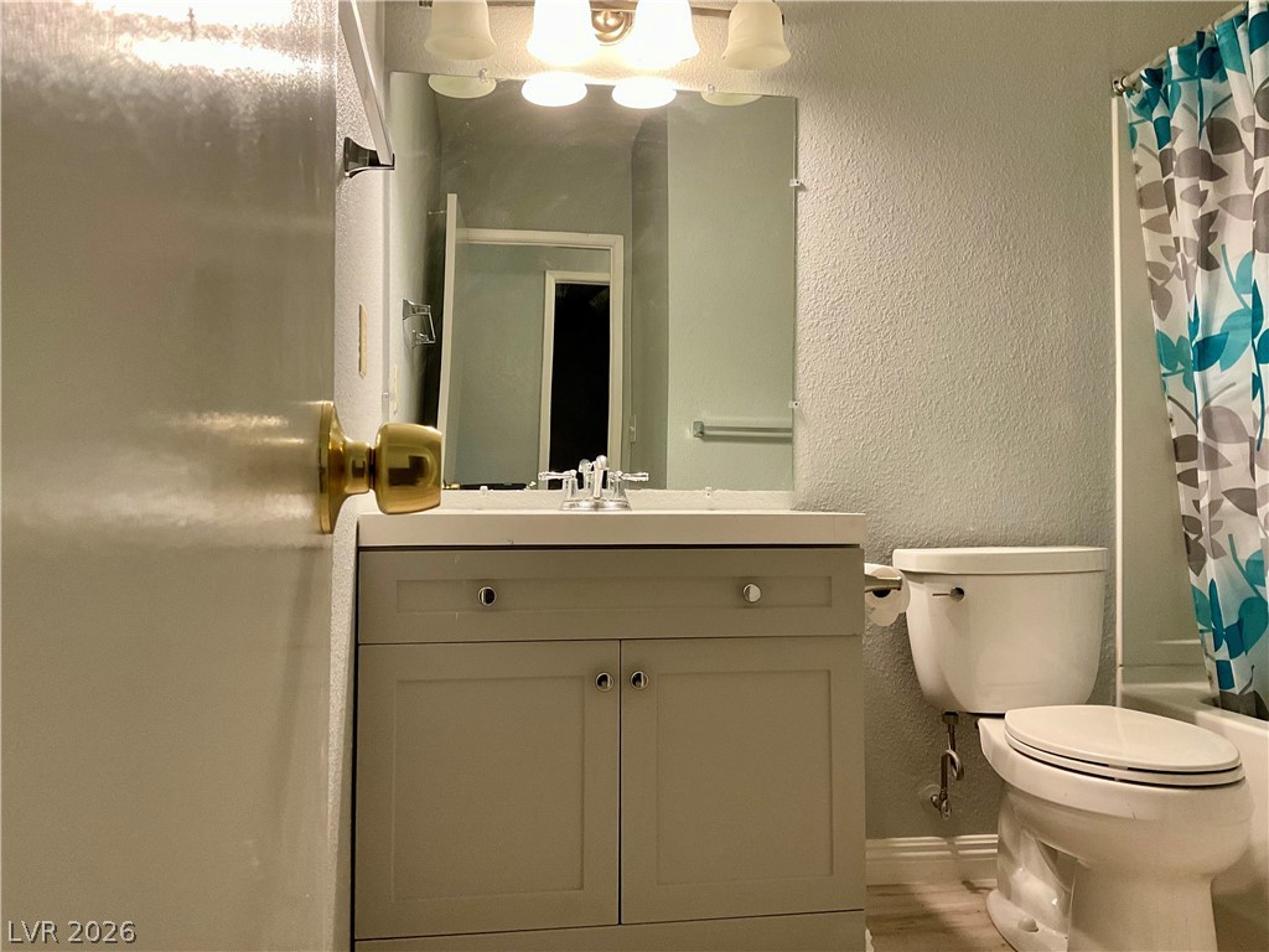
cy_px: 476
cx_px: 634
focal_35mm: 29
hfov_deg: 61.7
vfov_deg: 48.2
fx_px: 1063
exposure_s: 1/60
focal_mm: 3
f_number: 1.8
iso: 160
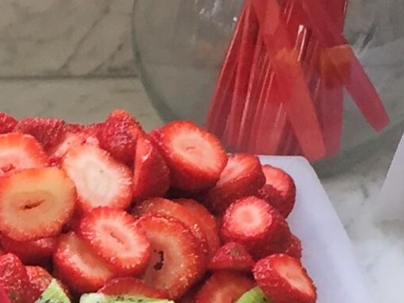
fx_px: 1716
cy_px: 295
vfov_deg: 10.0
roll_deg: -0.5
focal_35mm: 147
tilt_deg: -33.3
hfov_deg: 13.0
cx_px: -124
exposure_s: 1/30
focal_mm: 4.15
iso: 64
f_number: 2.2
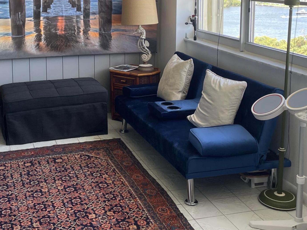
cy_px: 42
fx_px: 479
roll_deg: +0.2
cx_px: 121
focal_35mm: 54
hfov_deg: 35.4
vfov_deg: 26.5
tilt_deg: -8.1
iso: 40
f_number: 1.6
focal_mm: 4.2
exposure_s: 1/121
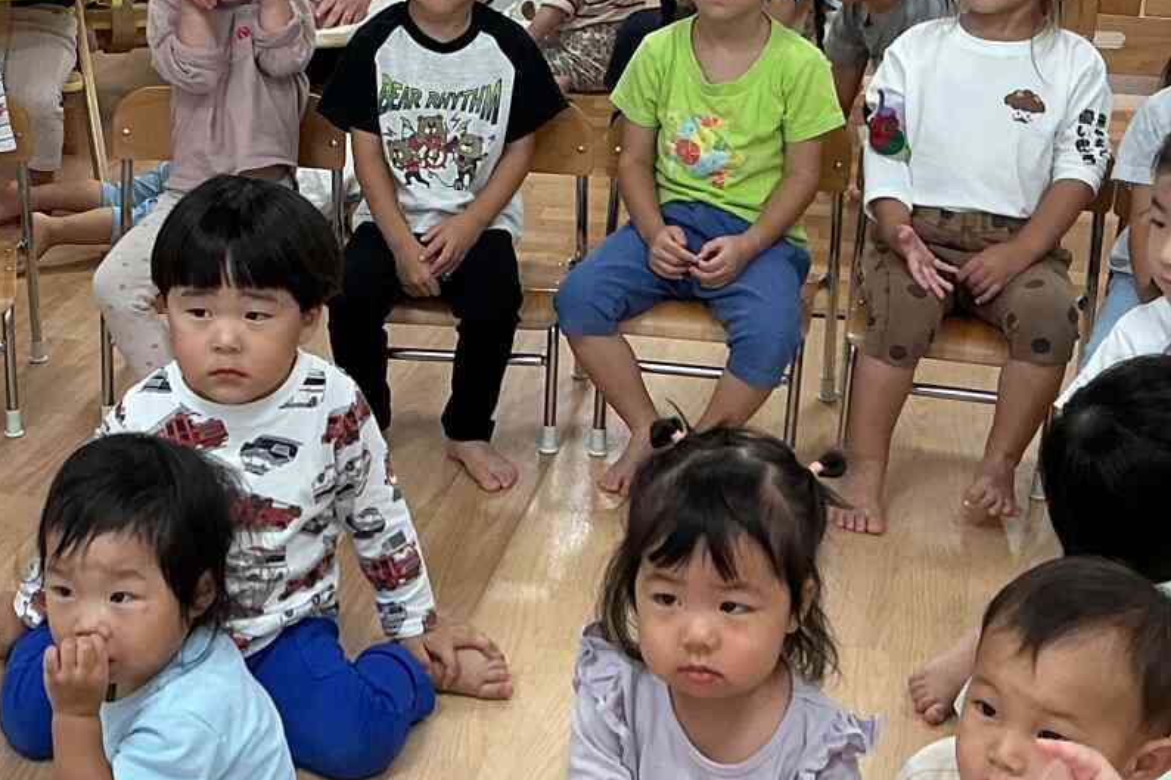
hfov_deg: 26.5
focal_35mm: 76
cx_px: 358
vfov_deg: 17.9
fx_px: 2471
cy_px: 459
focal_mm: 3
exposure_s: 1/120
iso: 40
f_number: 1.8
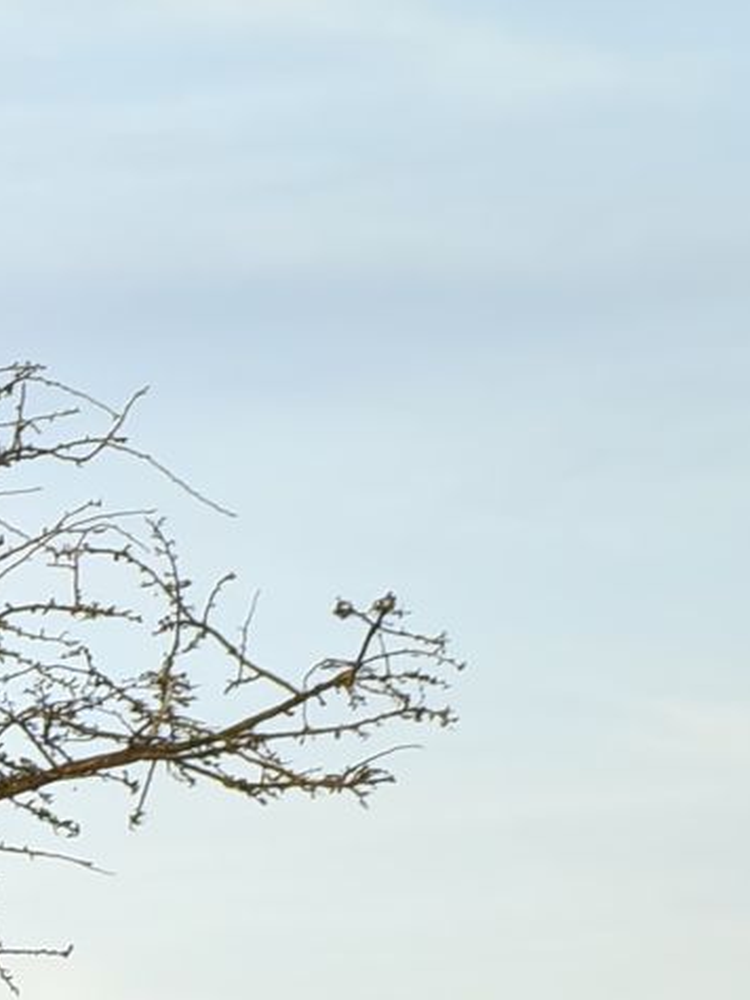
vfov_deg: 2.7
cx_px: -314
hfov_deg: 2.0
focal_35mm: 728
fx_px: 21040
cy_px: 1004
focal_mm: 14.55
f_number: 2.1
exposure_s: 1/100
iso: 64
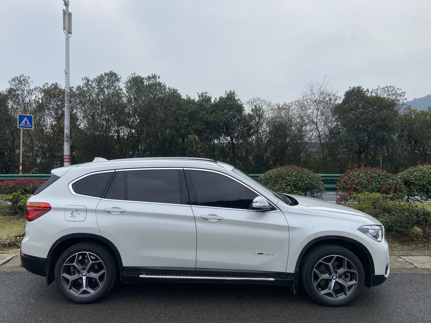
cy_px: 156
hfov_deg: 63.4
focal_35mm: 28
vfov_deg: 49.7
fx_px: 349
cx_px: 200
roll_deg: -0.2
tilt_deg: +0.8
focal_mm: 4.25
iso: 32
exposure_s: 1/1093
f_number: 1.8
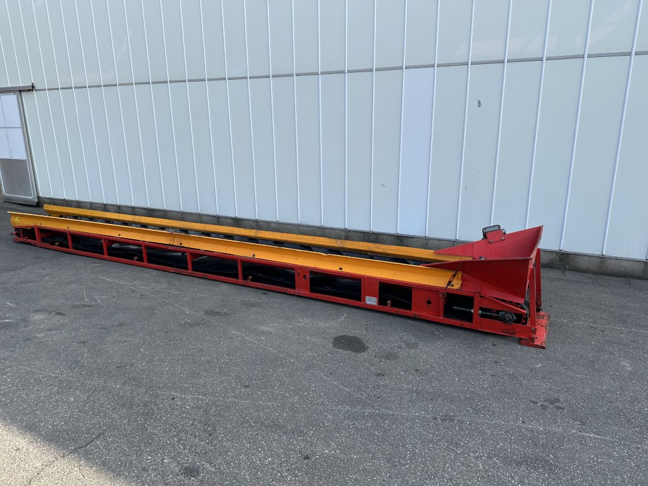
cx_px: 324
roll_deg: -0.2
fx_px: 449
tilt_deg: -11.0
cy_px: 243
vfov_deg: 56.8
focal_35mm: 24
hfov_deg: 71.6
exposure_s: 1/1272
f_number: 1.78
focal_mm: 6.86
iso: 80
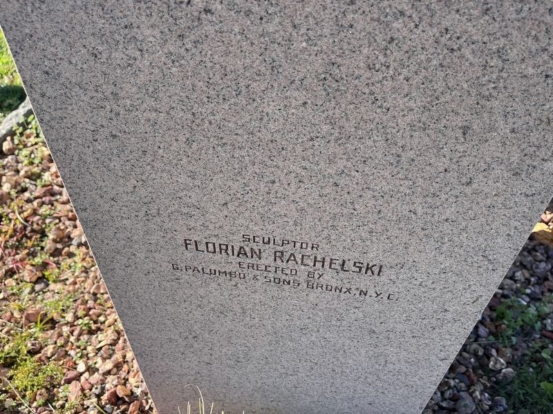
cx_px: 276
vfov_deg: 53.1
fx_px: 415
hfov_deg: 67.3
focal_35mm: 26
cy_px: 207
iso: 50
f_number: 1.6
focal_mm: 5.1
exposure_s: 1/746
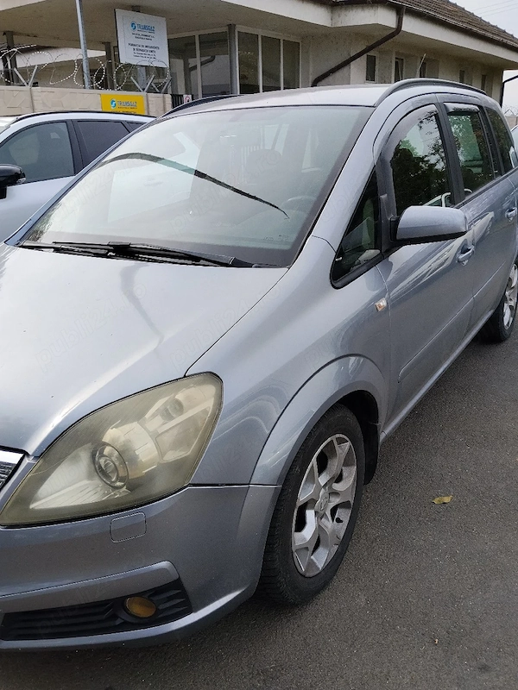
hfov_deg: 48.2
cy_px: 345
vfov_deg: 61.7
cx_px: 259
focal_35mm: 29
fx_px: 579
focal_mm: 4.22
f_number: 1.8
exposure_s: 1/769
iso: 50
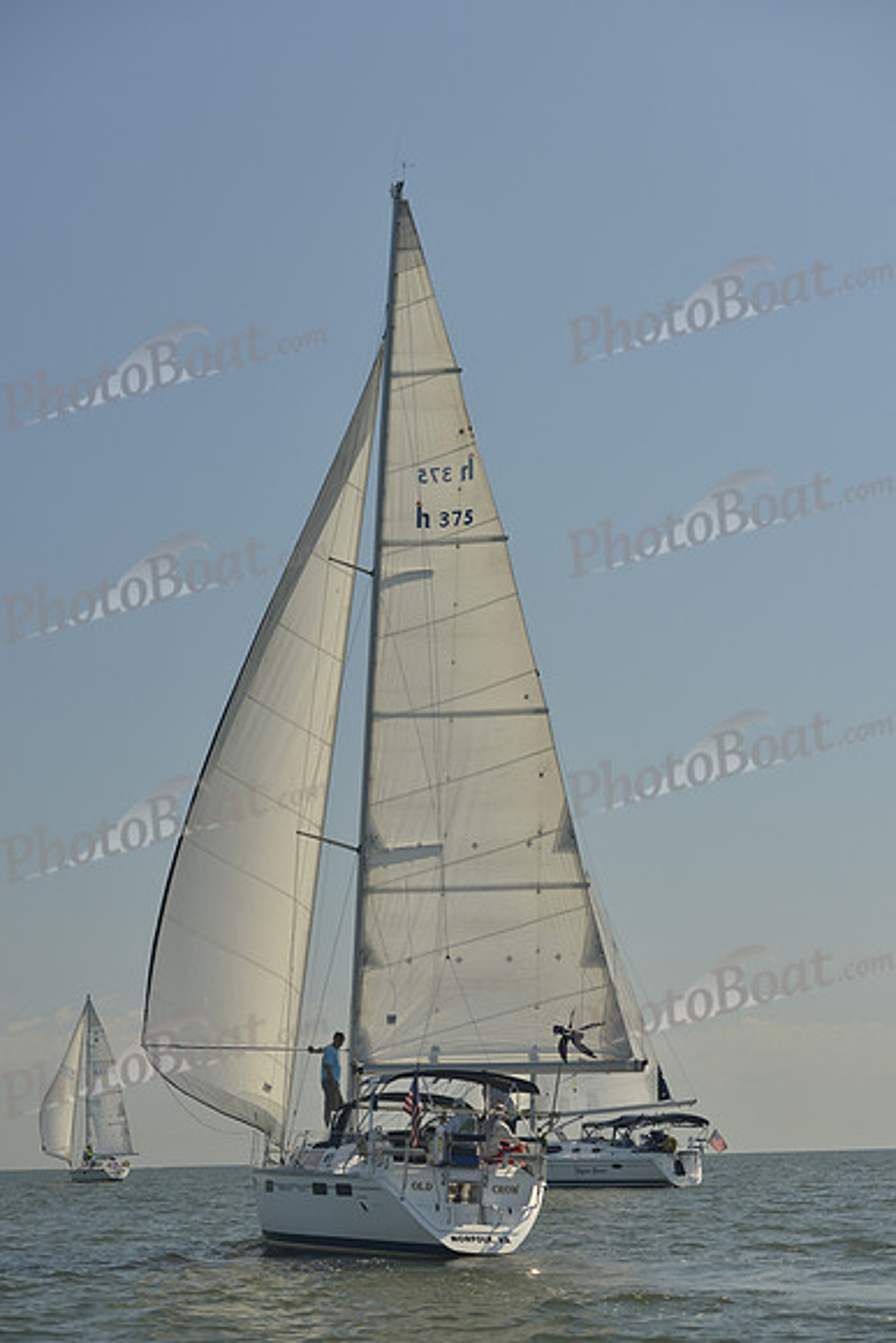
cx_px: 448
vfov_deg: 28.8
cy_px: 672
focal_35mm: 70
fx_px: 2612
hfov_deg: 19.5
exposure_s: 1/800
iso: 200
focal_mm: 70
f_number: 7.1
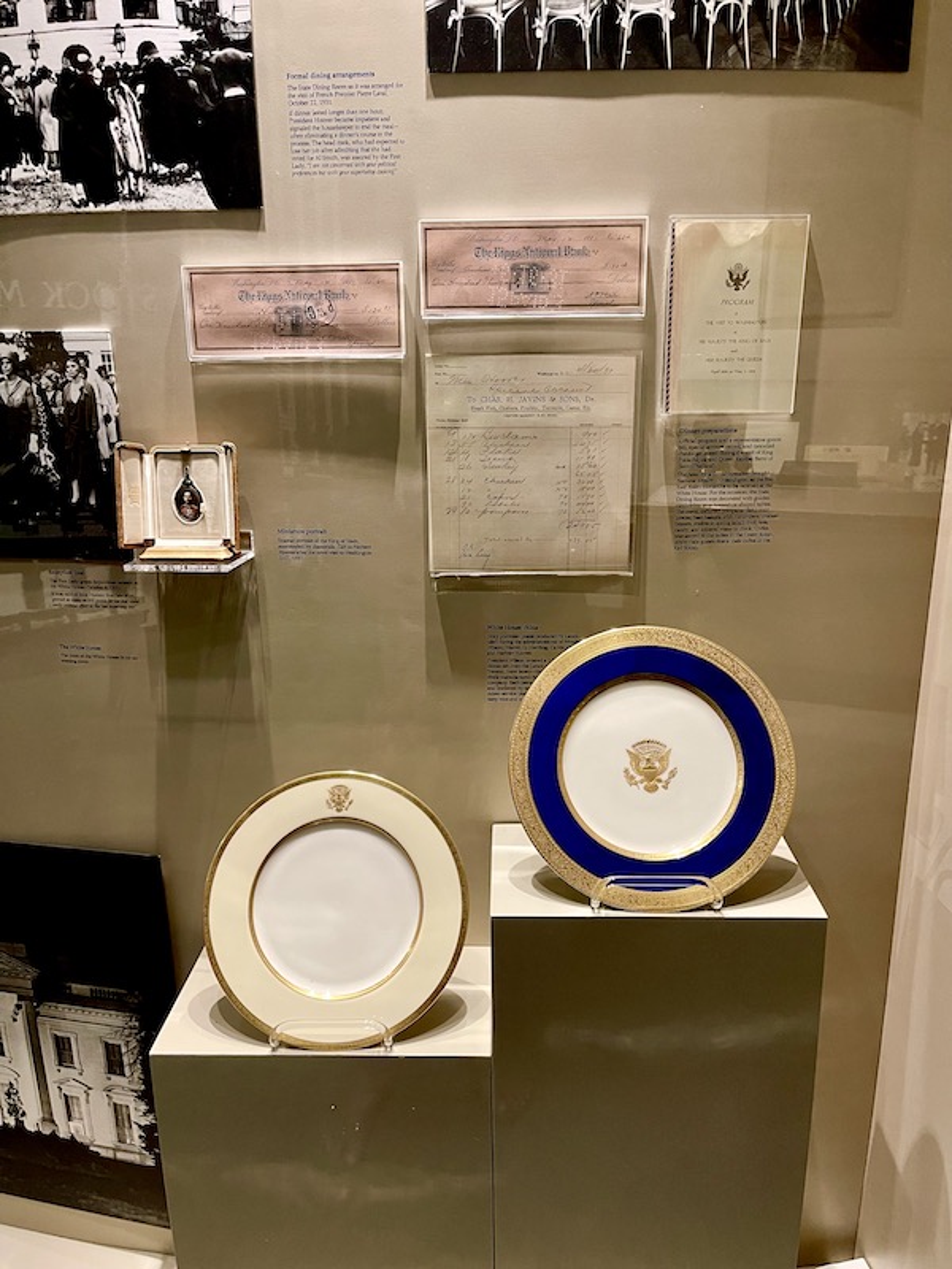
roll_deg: +1.2
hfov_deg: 53.1
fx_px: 953
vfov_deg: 67.3
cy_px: 634
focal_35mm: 26
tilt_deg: -15.0
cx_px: 476
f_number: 1.6
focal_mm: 5.1
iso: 250
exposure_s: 1/60
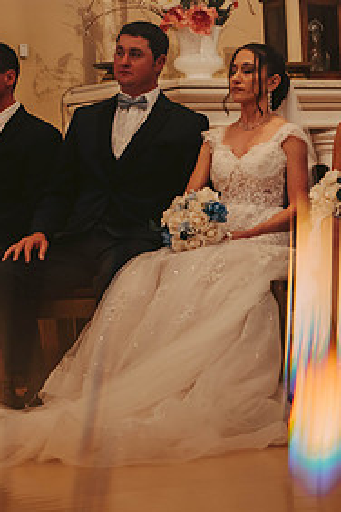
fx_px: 2046
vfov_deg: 14.2
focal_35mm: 144
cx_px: 200
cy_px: 177
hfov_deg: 9.5
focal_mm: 70
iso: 800
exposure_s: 1/80
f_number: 2.8
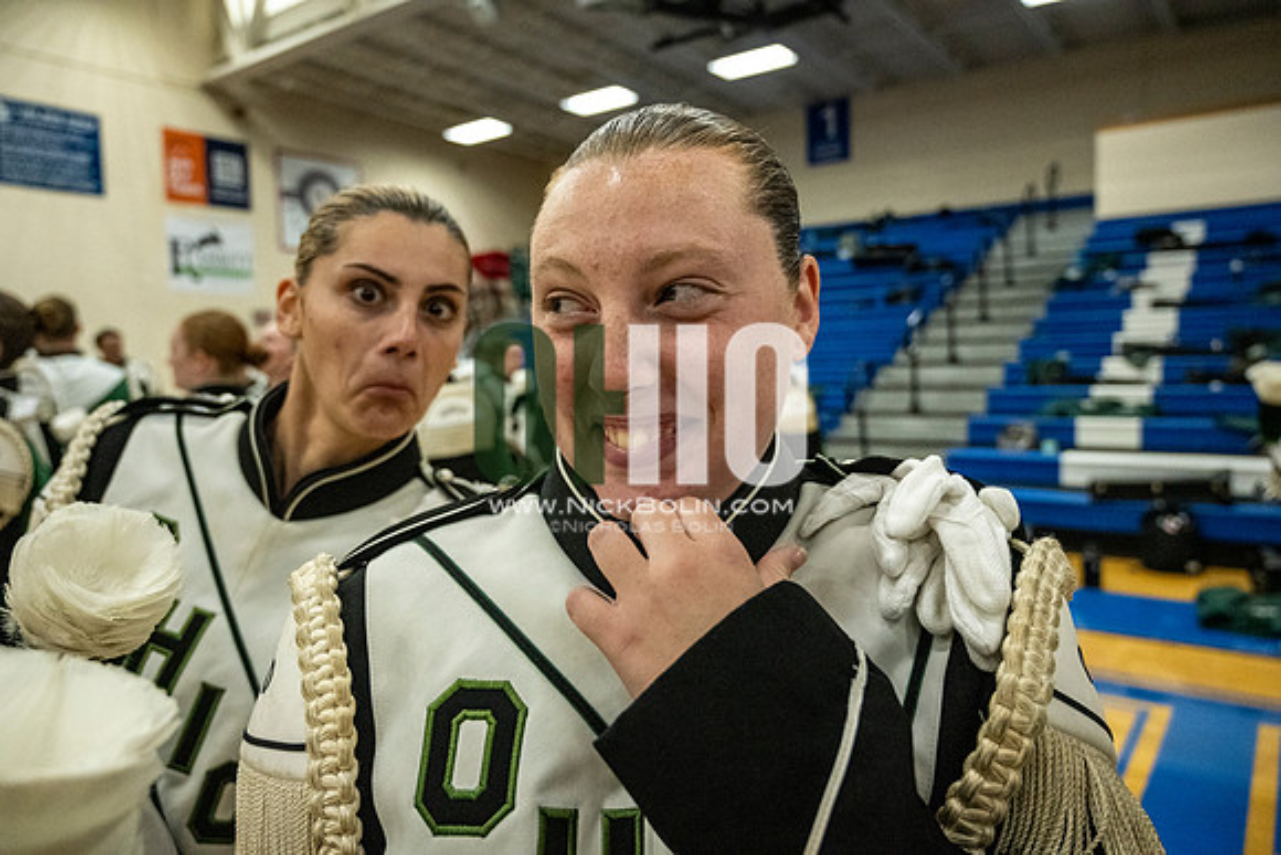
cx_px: 640
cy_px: 428
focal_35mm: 26
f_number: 4
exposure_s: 1/800
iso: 8000
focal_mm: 26
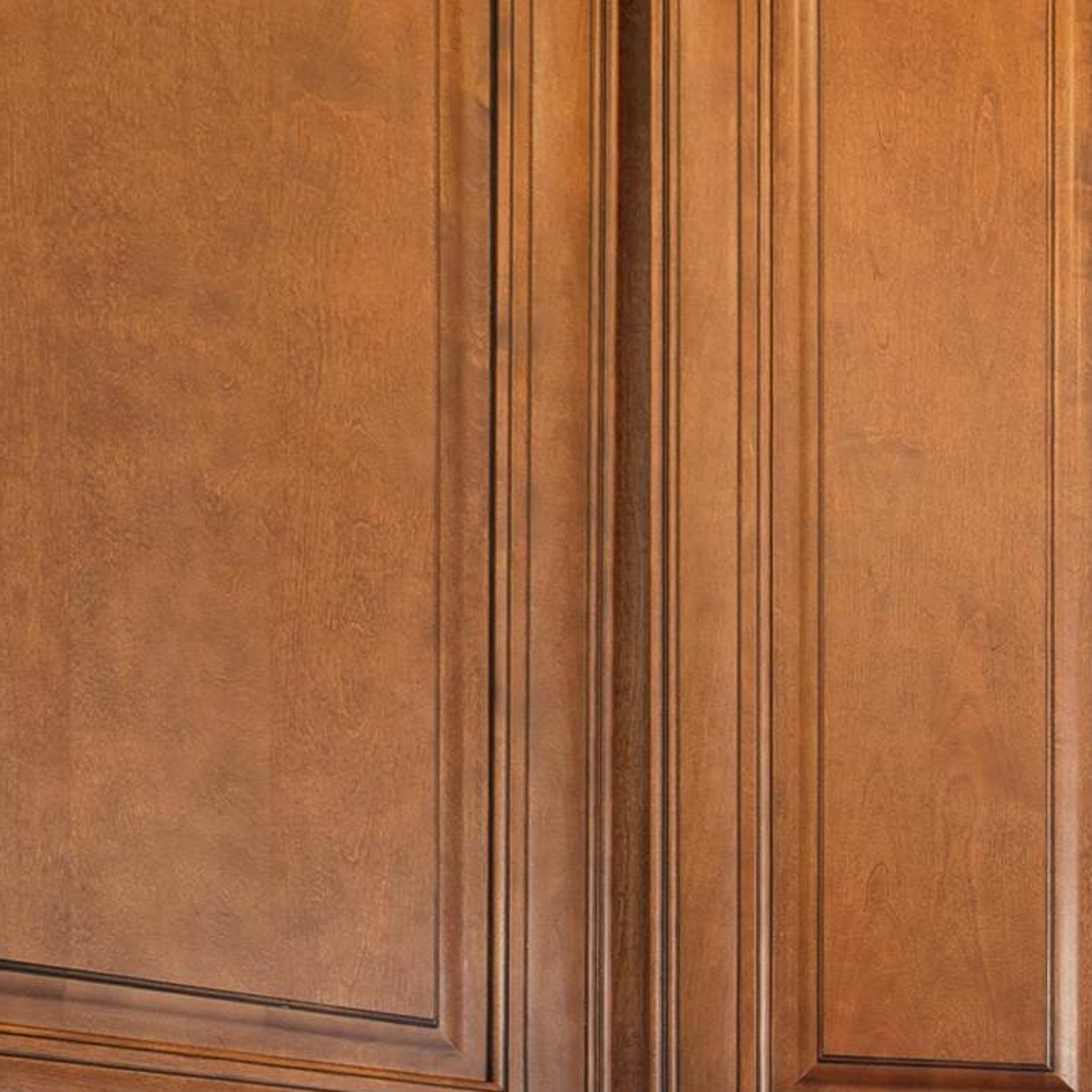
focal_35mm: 59
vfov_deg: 25.1
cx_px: 2142
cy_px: 1431
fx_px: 2106
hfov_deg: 19.0
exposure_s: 1/1.67
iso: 100
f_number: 8
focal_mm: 16
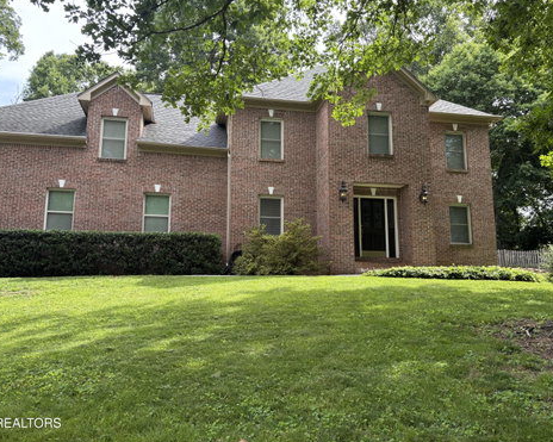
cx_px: 269
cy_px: 216
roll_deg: -0.6
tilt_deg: +9.3
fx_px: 458
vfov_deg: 51.5
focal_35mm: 28
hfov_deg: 62.2
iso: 50
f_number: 1.6
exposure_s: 1/320
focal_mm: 5.96
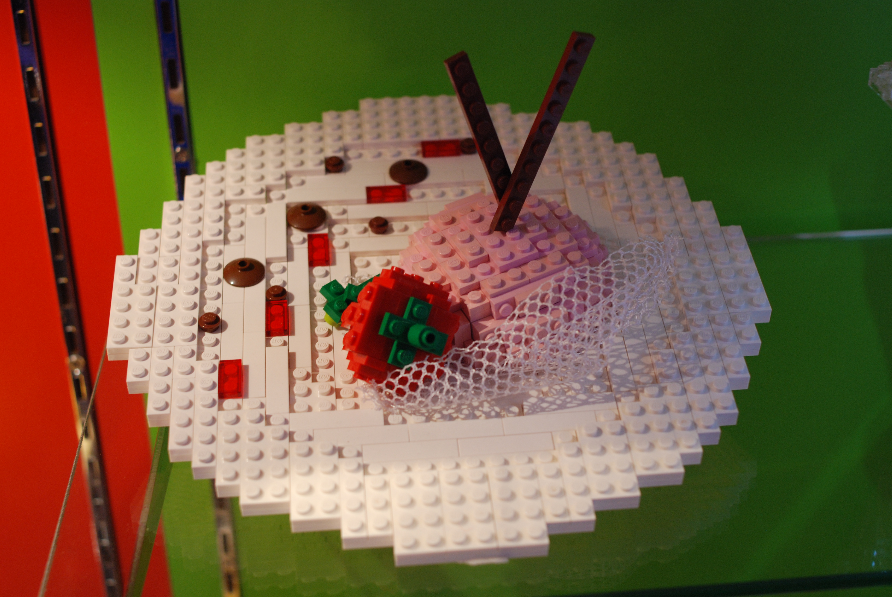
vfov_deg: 25.8
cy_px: 298
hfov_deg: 37.8
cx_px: 446
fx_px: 1302
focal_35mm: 52
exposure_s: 1/60
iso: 400
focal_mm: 35
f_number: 4
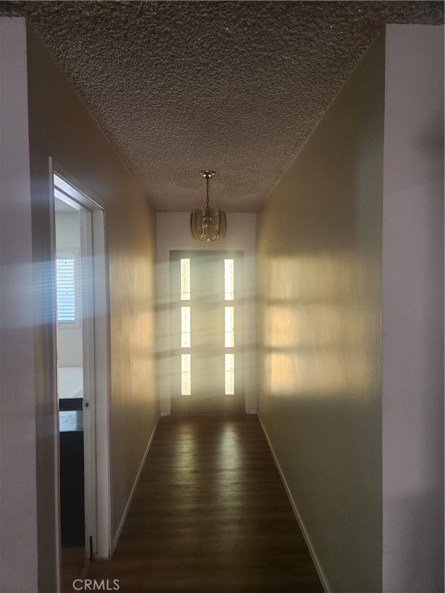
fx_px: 394
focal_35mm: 23
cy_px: 296
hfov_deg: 58.9
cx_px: 222
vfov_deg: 73.9
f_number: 1.8
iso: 800
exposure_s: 1/120
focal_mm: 5.4
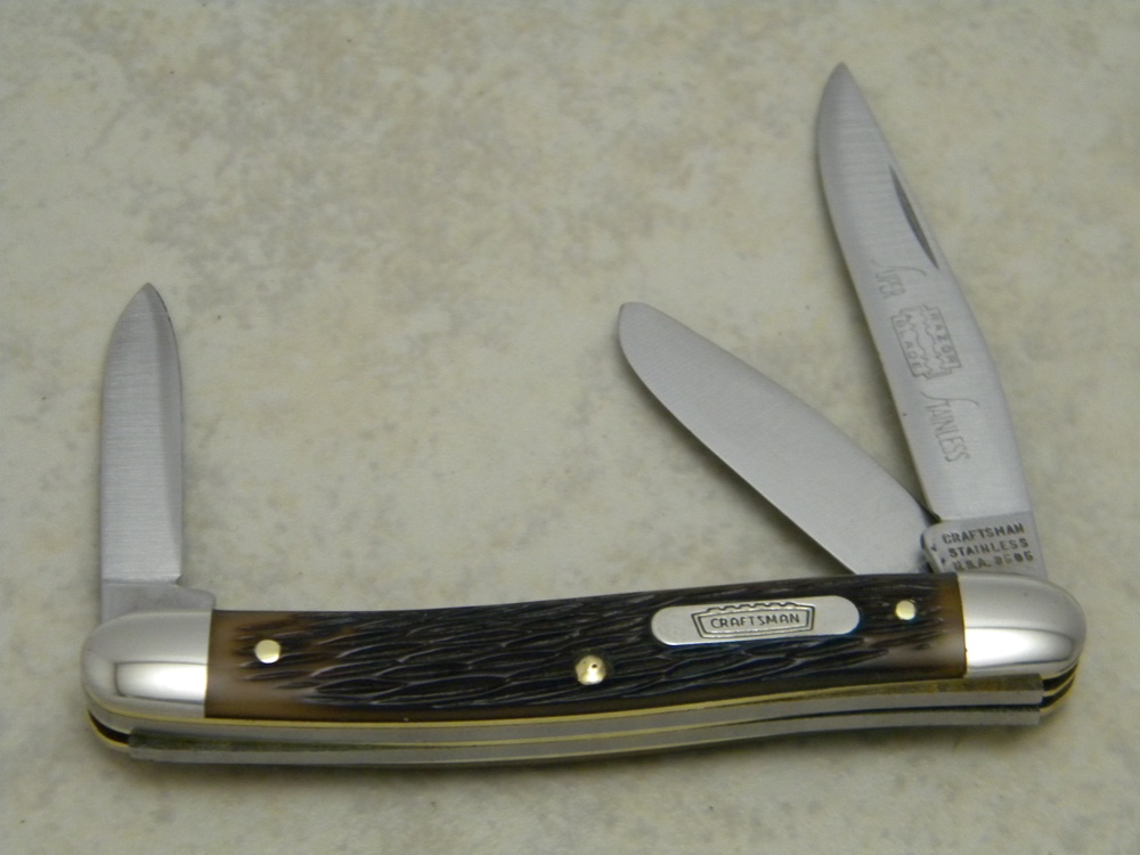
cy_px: 428
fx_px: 3458
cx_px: 570
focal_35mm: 105
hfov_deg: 18.7
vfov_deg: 14.1
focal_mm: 19
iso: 400
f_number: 4.7
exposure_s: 1/41.1
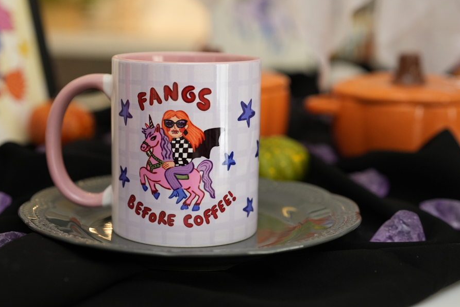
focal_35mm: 63
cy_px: 141
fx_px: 805
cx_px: 187
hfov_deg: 31.8
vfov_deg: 21.6
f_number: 3.2
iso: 2000
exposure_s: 1/200
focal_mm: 50
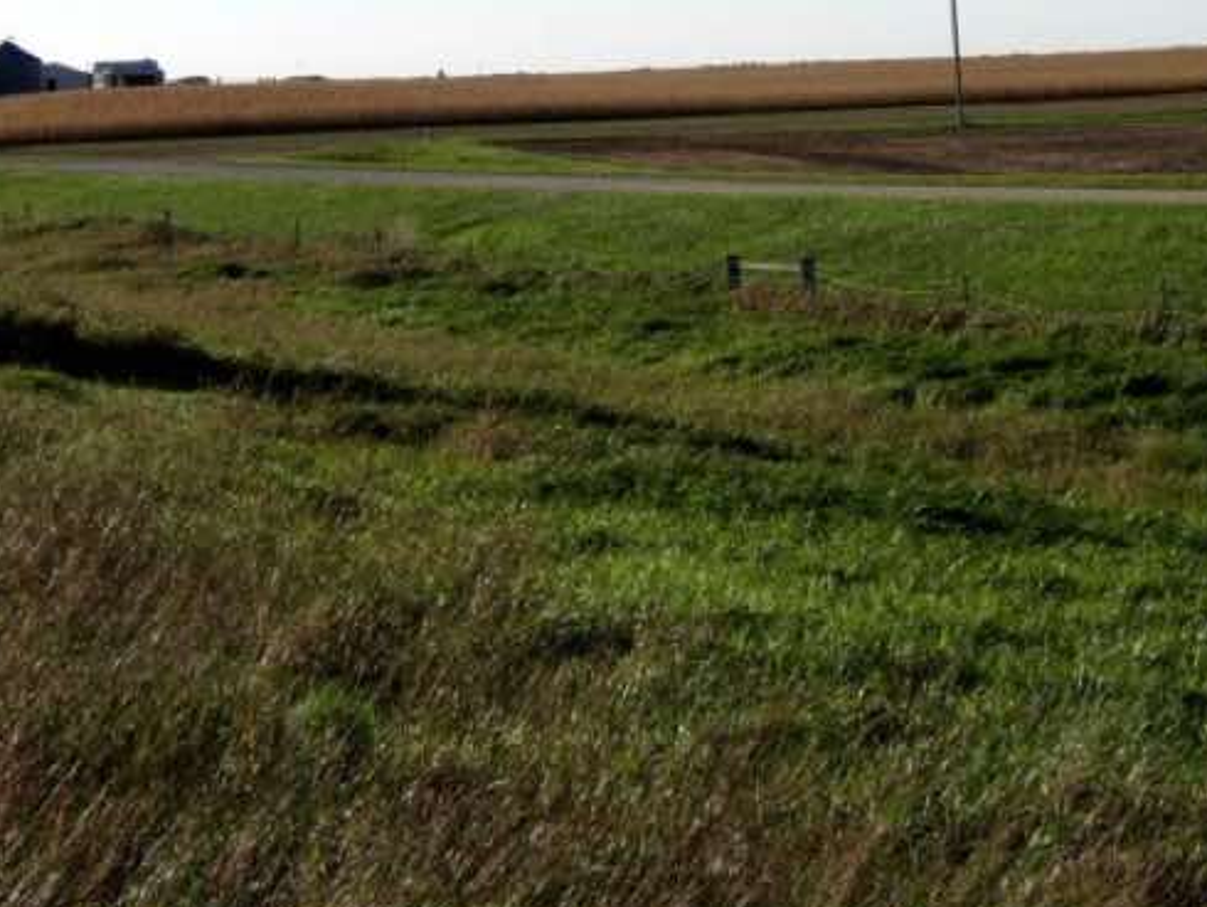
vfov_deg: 15.7
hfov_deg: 21.1
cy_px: 39
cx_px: 709
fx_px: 3244
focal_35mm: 93
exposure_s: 1/250
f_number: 8
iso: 80
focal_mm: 7.9
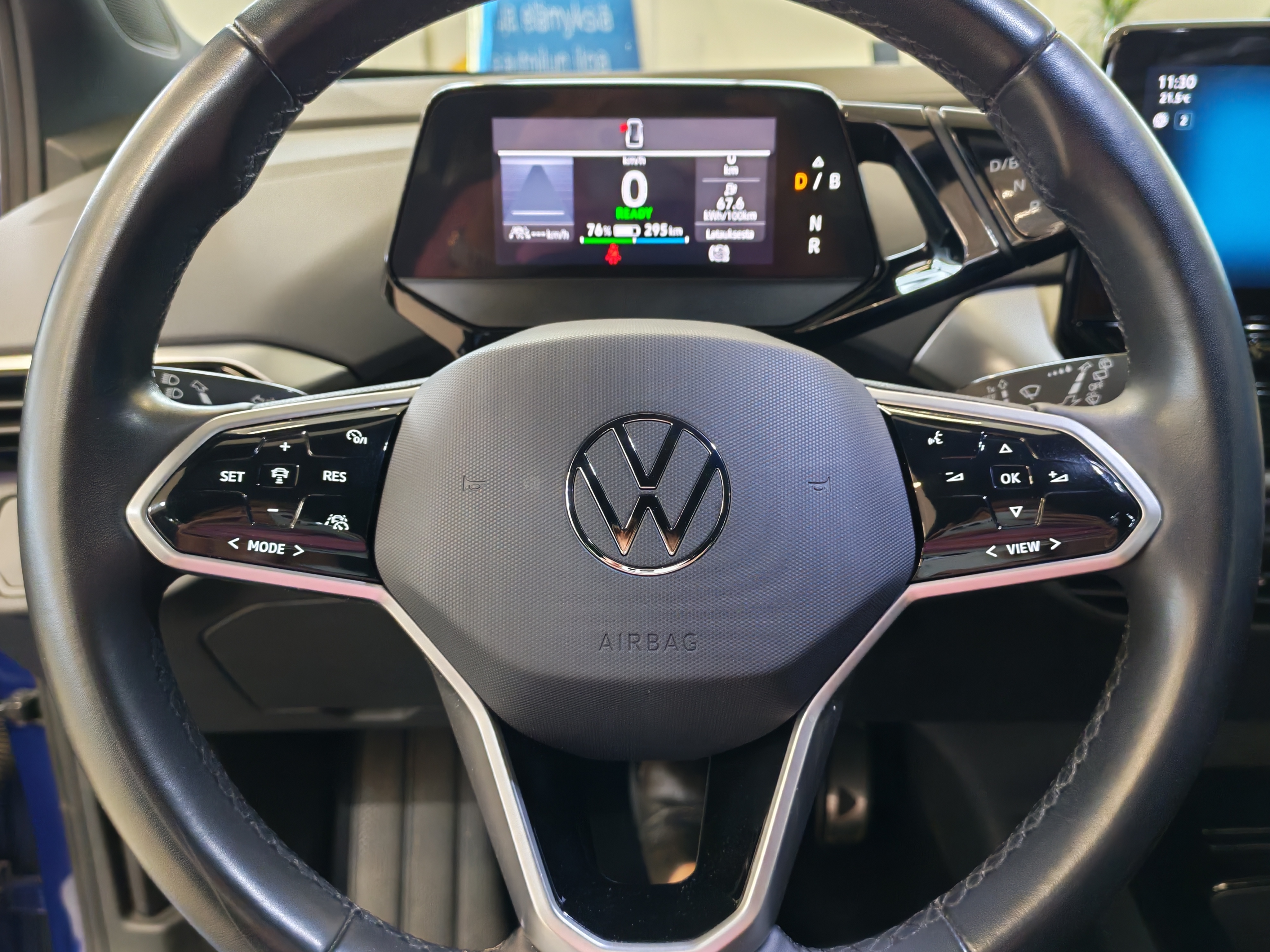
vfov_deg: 42.9
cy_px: 476
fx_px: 1211
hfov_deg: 55.4
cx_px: 635
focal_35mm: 33
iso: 800
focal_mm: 6.12
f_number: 1.9
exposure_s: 1/100
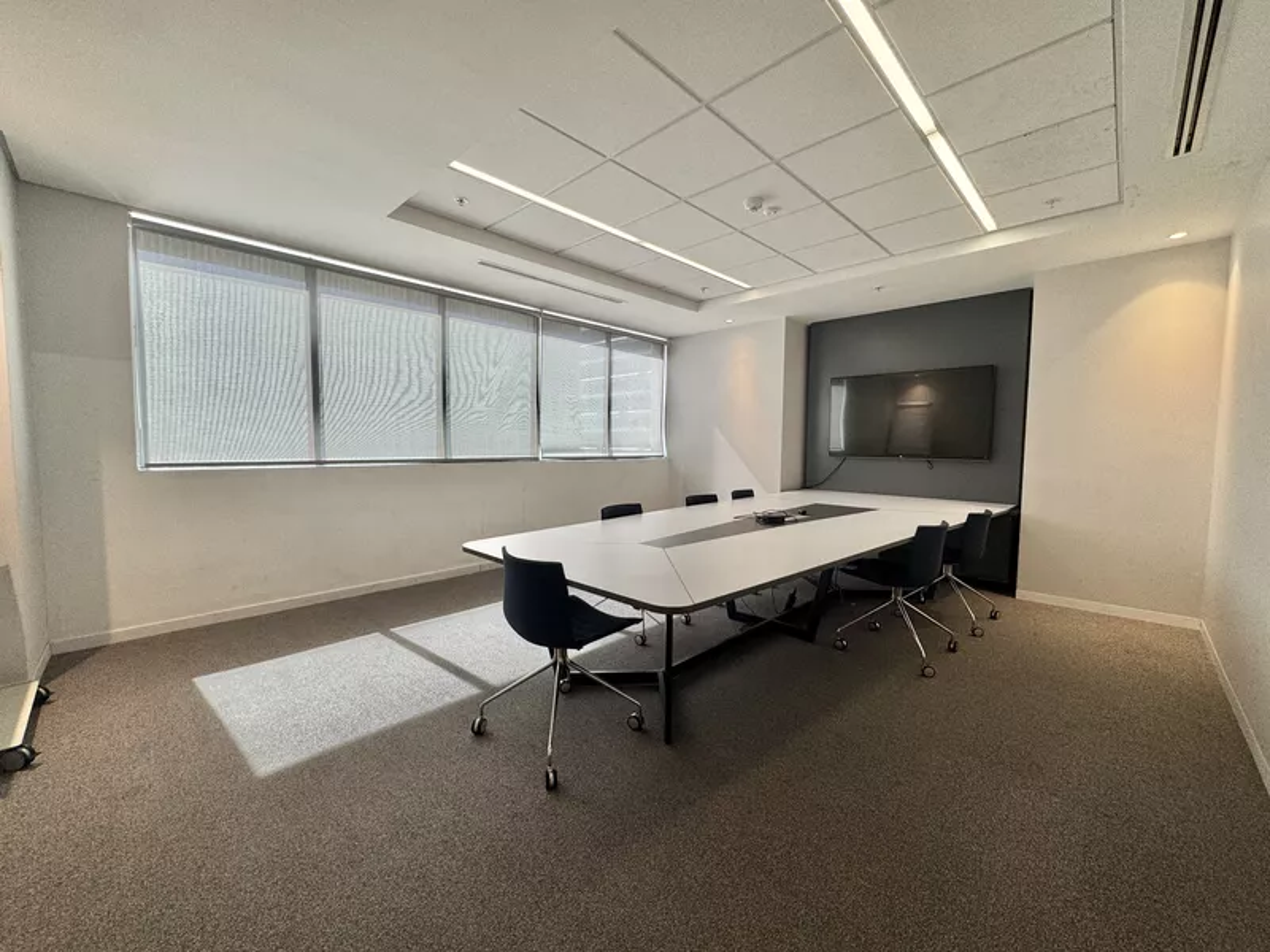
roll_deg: -0.6
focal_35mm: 14
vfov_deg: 85.7
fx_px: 514
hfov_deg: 102.1
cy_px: 476
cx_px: 635
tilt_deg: -3.9
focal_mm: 2.22
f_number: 2.2
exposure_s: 1/100
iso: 100
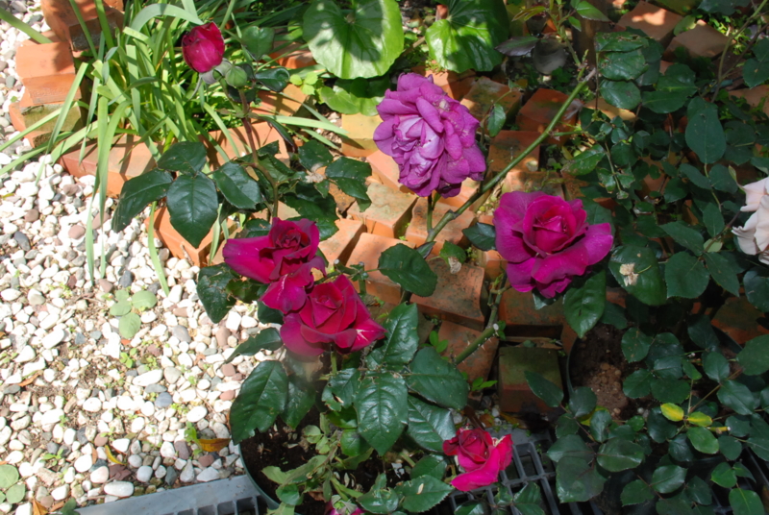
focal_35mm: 42
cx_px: 384
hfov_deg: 46.3
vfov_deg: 32.0
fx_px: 898
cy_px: 258
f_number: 16
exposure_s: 1/200
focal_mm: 28
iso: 800
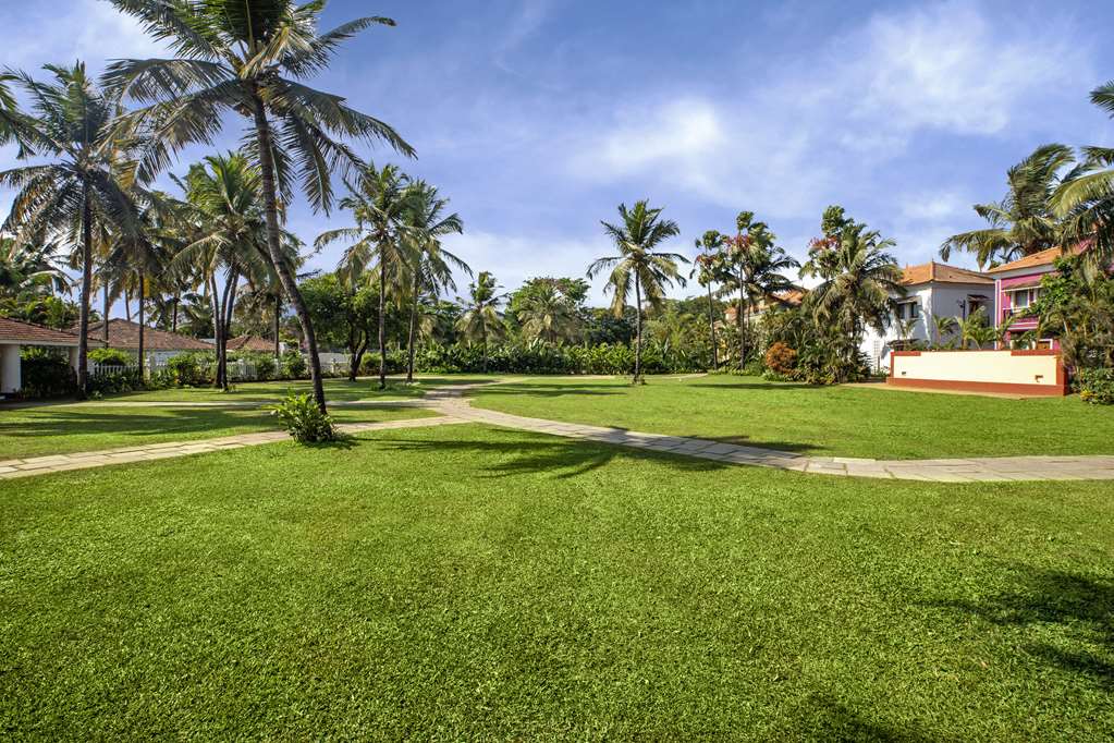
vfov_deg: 73.7
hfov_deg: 96.7
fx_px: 495
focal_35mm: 16
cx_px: 557
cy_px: 372
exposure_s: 1/30
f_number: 18
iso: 100
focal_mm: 16
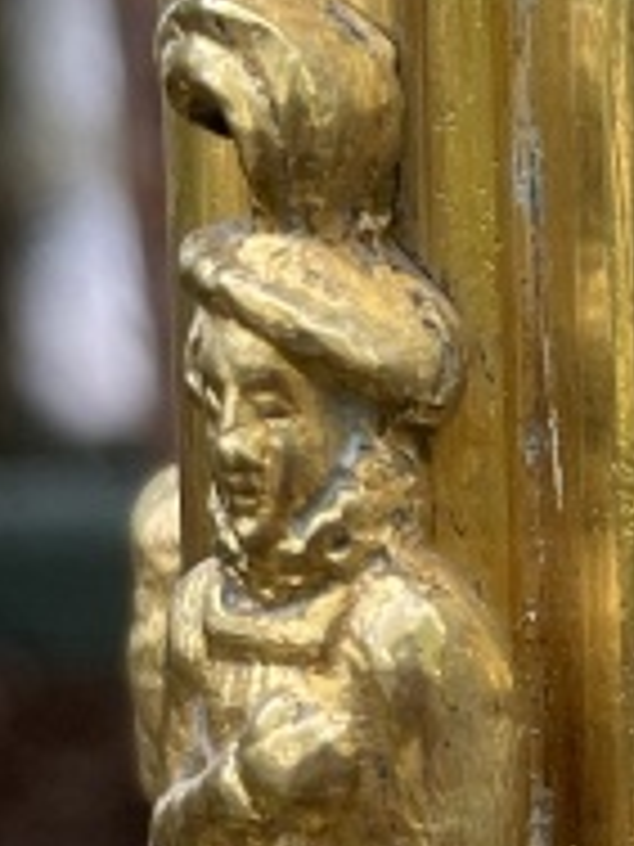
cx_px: 962
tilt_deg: -8.4
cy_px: 958
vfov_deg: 11.7
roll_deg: +0.0
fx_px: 4054
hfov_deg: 8.7
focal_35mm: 166
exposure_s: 1/146
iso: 32
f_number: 1.6
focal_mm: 4.2
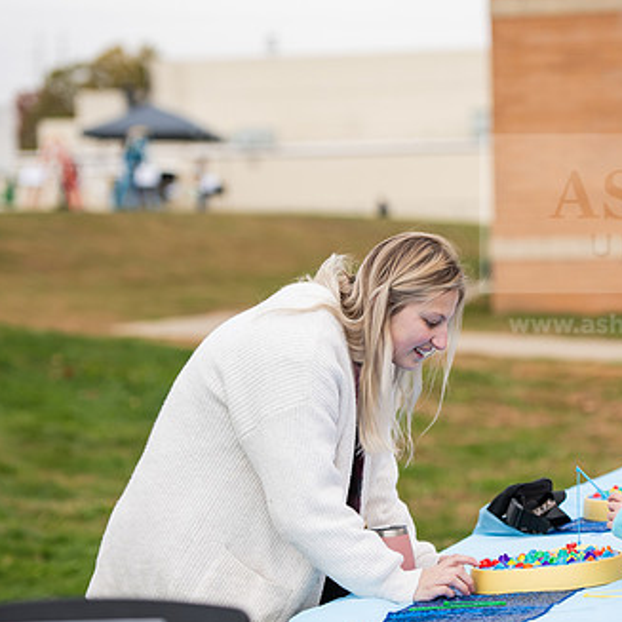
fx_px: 3131
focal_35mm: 154
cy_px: 364
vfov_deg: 11.3
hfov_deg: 11.3
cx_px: 422
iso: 320
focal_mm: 102
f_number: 3.2
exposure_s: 1/400
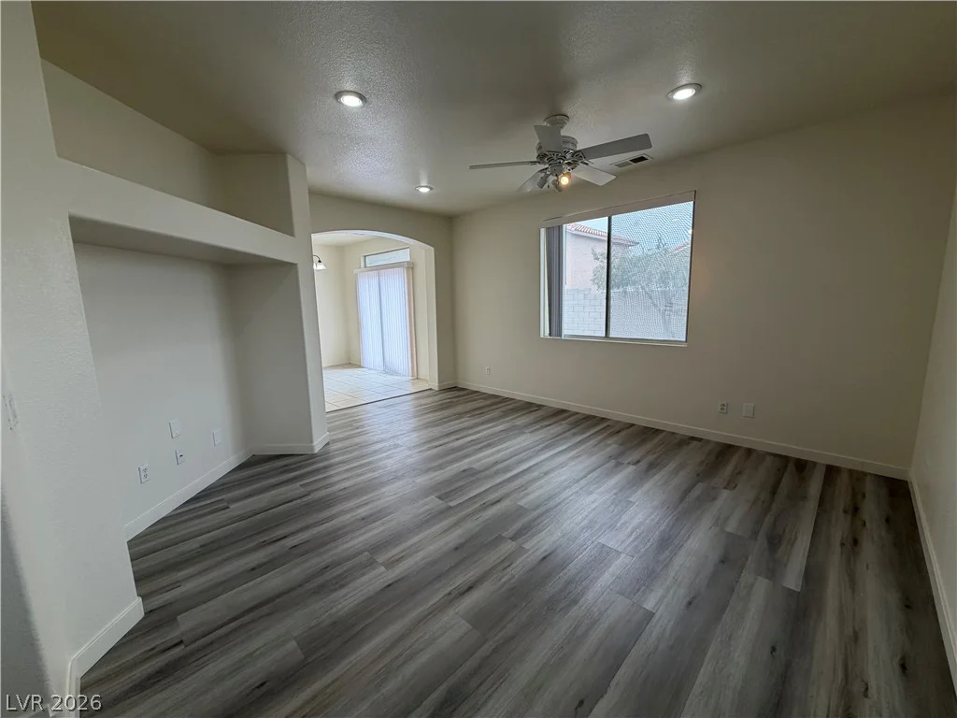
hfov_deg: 102.1
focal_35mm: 14
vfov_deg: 85.7
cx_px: 478
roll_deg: +1.1
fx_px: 387
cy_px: 359
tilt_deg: -10.3
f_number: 2.2
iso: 80
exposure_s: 1/120
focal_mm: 2.22
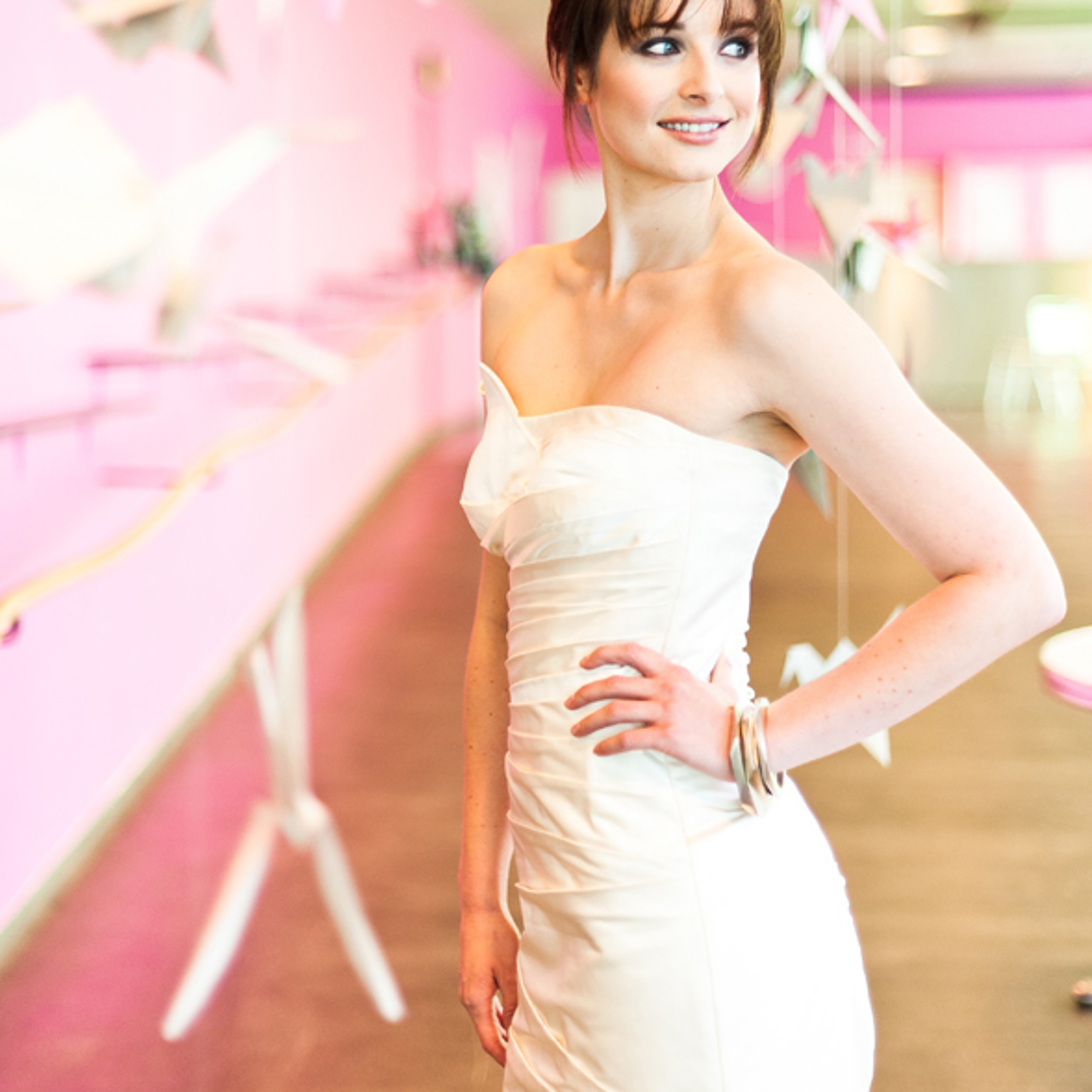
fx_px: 2320
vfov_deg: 26.4
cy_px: 430
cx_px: 549
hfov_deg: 26.5
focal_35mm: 65
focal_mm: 50
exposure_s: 1/200
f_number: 1.4
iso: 400
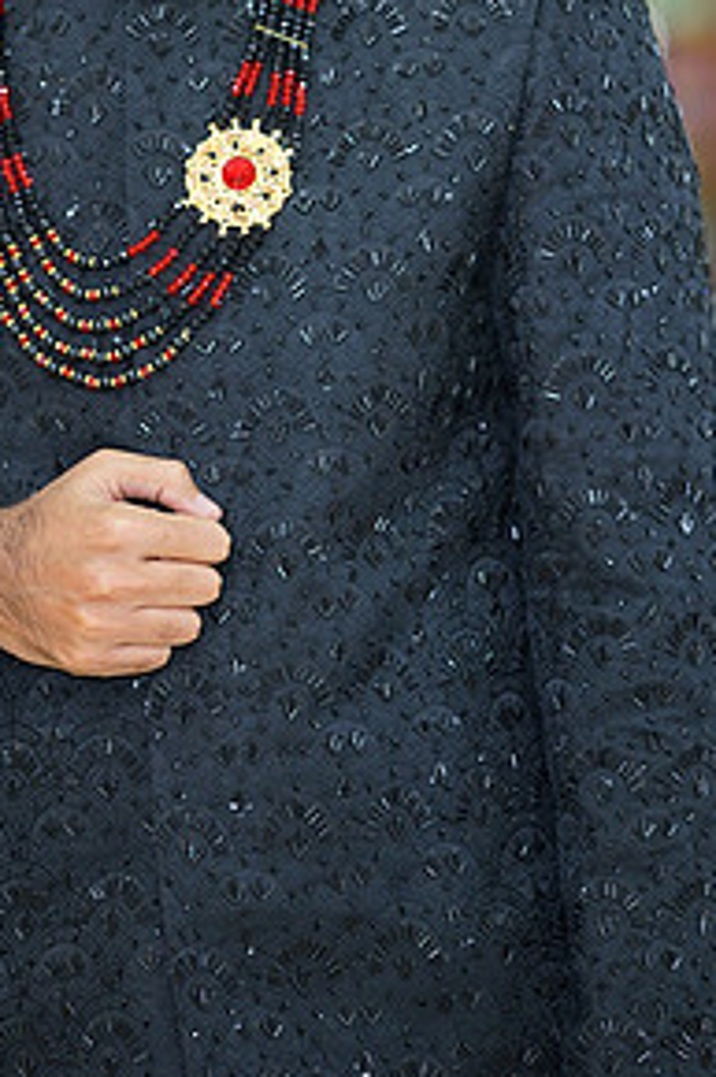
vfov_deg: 12.0
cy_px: 33
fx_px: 5077
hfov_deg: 8.1
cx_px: 180
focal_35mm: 170
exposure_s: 1/160
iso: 400
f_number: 2
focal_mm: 85
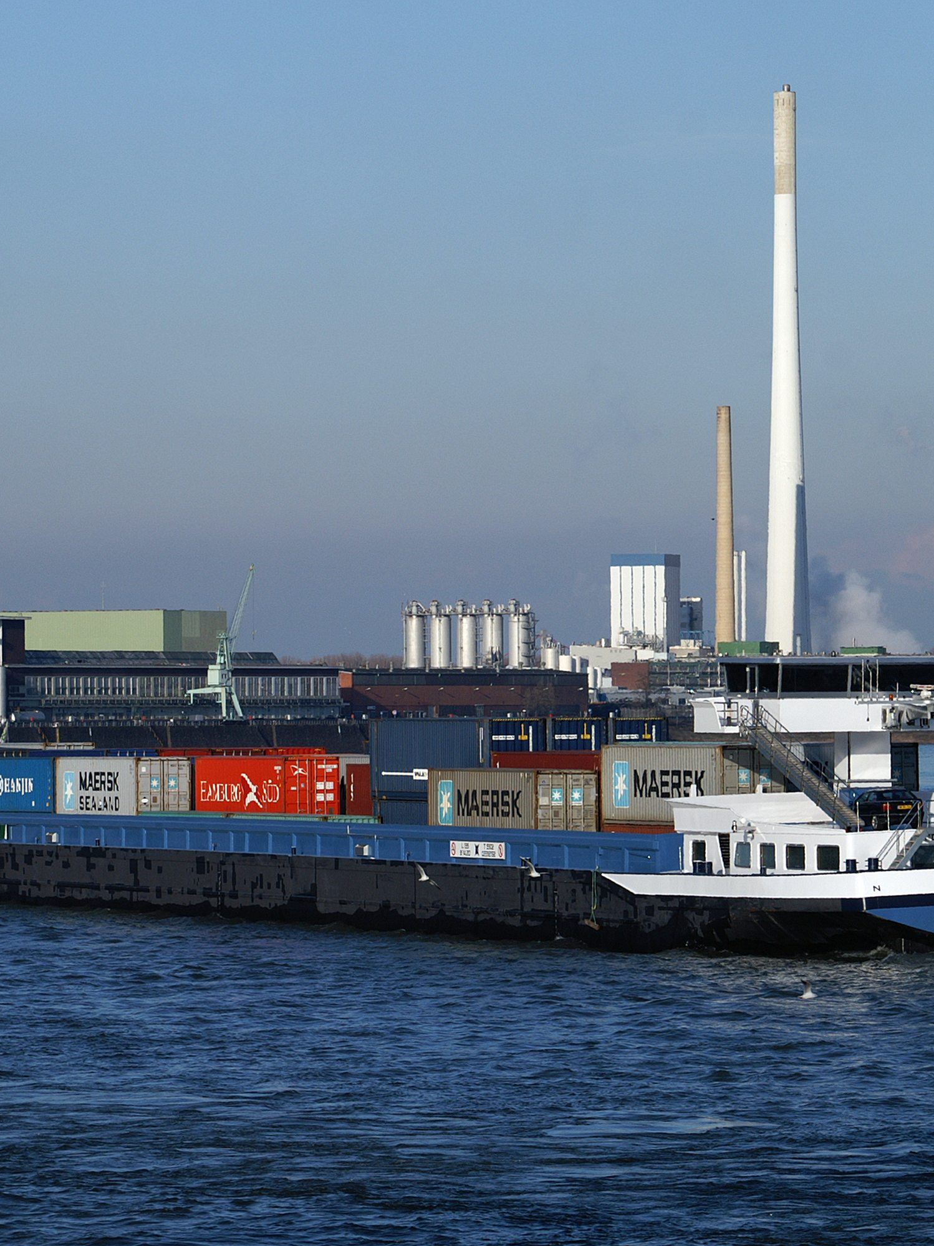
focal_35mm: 217
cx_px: 539
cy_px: 623
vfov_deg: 9.1
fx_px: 7808
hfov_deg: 6.8
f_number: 11
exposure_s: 1/300
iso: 100
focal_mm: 100
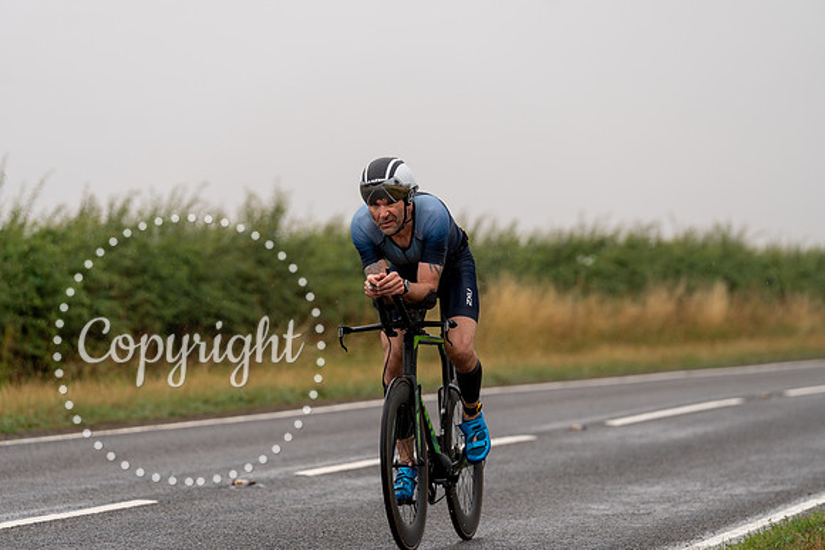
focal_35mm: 188
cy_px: 275
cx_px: 412
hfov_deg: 10.9
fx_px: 4309
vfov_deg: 7.3
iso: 100
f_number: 4
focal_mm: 188
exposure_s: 1/1000
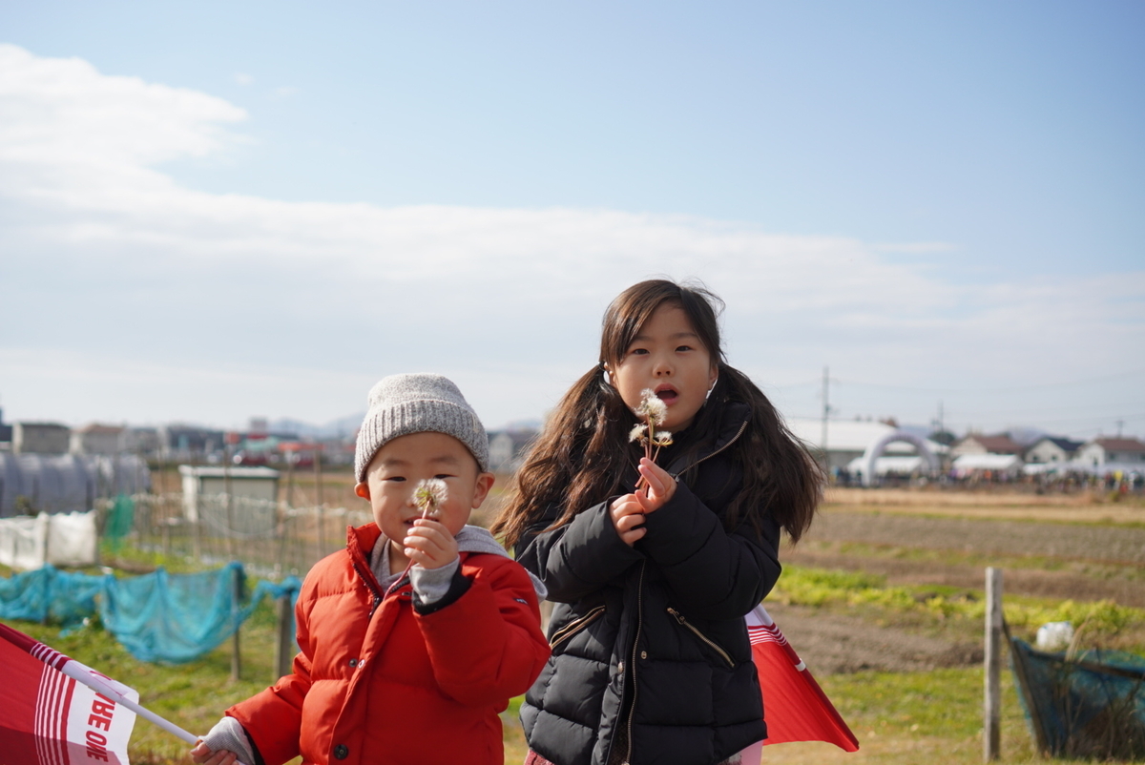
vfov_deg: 25.8
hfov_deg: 37.8
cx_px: 572
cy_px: 382
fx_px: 1671
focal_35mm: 52
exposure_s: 1/2000
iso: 100
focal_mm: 35
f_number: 2.8
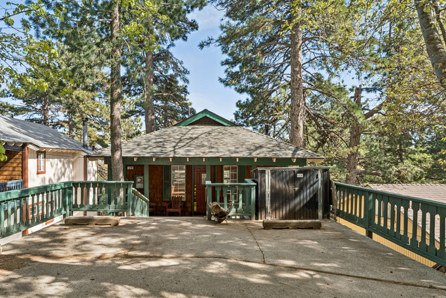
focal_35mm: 22
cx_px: 202
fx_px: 273
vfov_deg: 57.2
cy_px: 161
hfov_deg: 78.4
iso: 100
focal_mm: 20
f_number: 22
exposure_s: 1/8
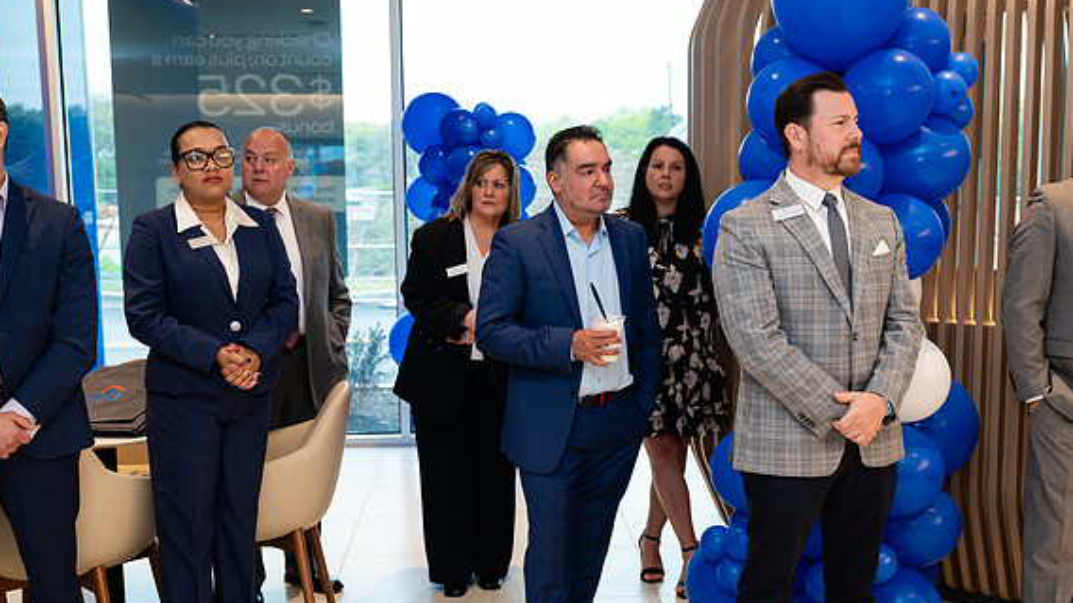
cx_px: 529
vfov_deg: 28.9
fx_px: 1166
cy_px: 342
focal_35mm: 41
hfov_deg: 49.4
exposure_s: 1/200
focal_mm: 37
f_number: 3.5
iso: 640
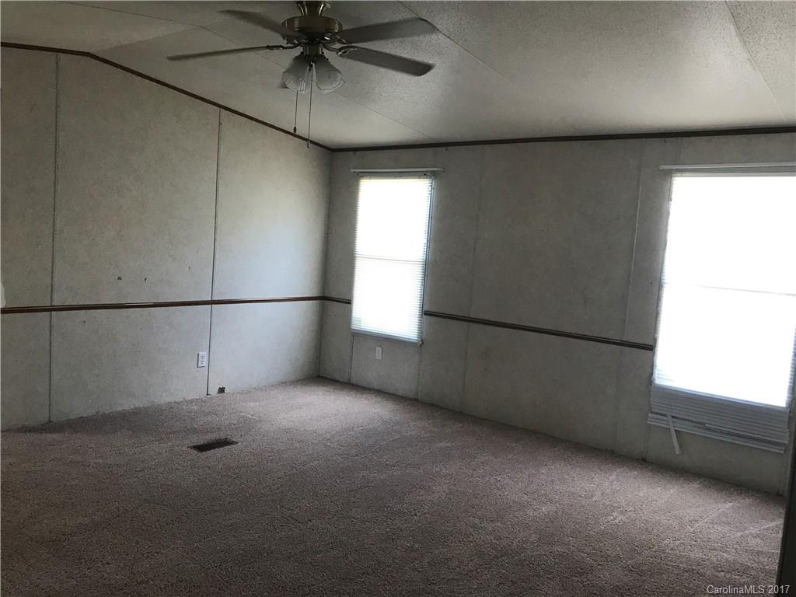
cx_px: 398
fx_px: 644
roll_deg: -4.3
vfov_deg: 49.7
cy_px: 298
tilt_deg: -5.1
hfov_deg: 63.4
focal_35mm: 28
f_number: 1.8
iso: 32
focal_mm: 3.99
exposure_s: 1/30
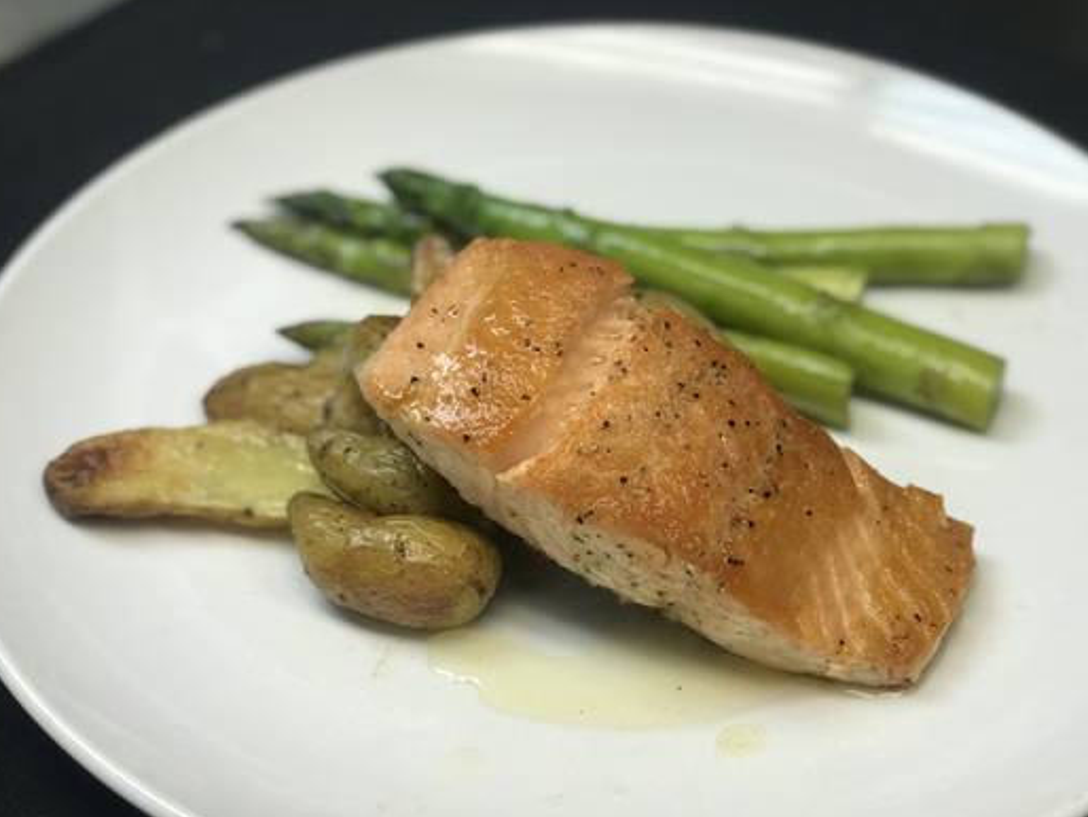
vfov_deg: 22.6
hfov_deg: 29.8
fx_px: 2044
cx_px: 591
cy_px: 444
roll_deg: -0.4
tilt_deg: -42.6
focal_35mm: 65
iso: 64
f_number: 2.8
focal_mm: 6.6
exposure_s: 1/60
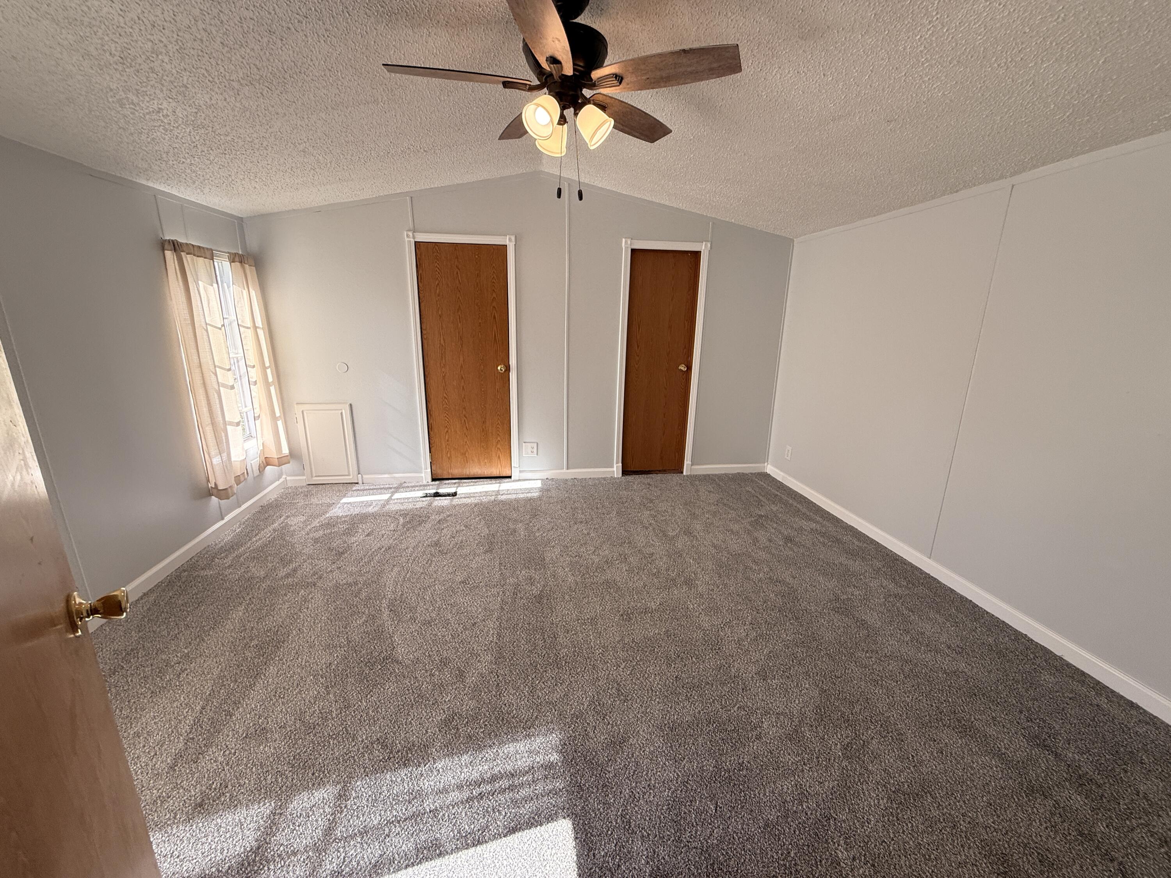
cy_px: 439
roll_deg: -1.4
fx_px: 474
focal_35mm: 14
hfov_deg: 102.1
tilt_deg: -13.9
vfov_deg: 85.7
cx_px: 586
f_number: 2.2
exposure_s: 1/122
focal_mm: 2.22
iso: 64
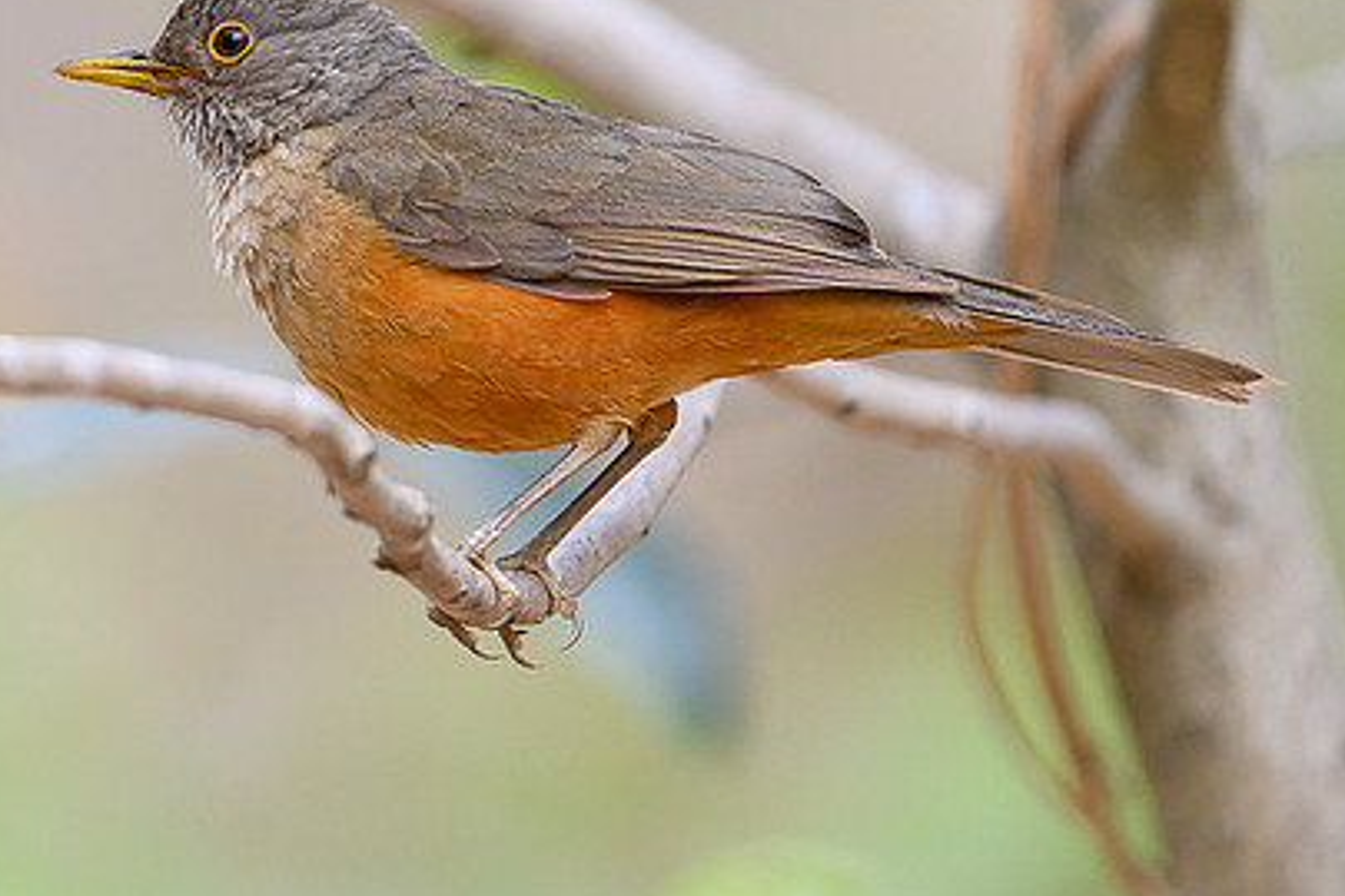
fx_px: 31867
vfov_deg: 1.6
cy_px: 153
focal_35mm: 853
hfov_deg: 2.4
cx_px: 221
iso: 2000
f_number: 4
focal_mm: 500
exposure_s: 1/400
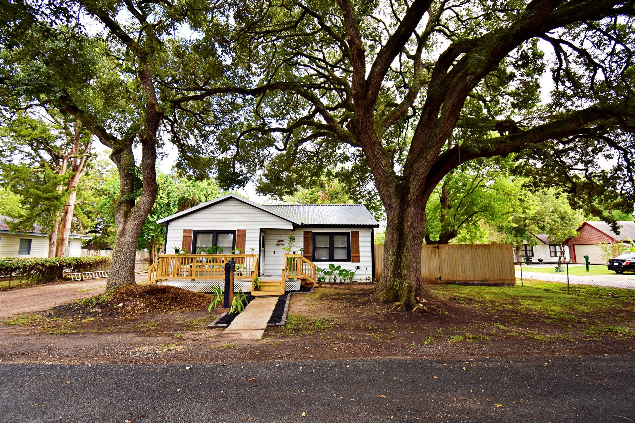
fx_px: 265
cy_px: 212
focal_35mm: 15
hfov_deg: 100.4
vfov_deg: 77.3
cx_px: 318
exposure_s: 1/320
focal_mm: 10
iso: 200
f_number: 4.5
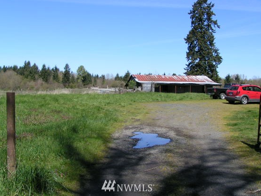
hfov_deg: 42.9
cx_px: 128
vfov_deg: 32.9
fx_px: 332
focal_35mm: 44
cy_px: 90
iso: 50
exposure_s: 1/400
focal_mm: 5.8
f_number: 5.6
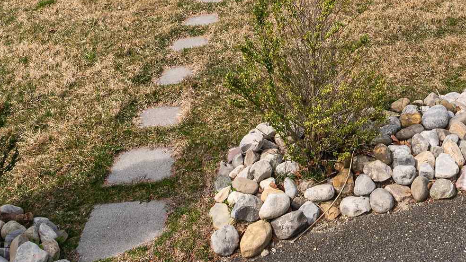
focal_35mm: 49
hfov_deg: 40.5
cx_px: 367
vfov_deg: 19.2
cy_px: -195
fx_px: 606
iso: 100
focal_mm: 15
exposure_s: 1/125
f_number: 16
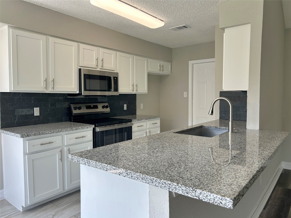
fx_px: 219
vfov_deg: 53.1
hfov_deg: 67.3
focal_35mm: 26
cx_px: 146
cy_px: 109
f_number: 1.5
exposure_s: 1/173
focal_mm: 5.7
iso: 40
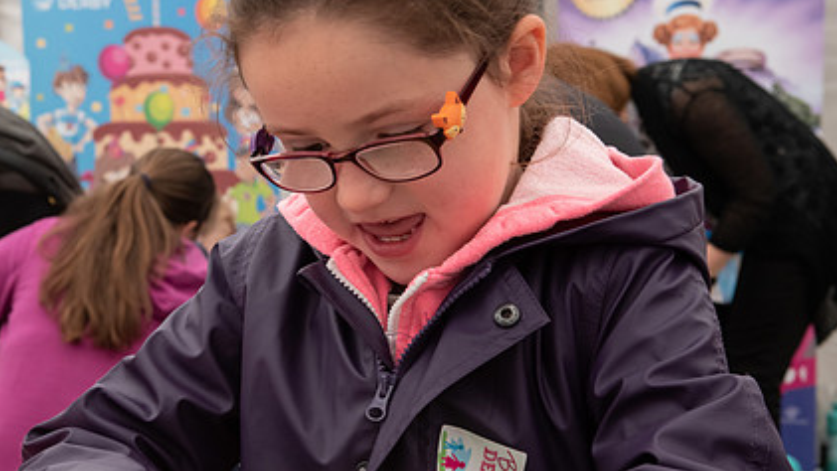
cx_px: 352
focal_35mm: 75
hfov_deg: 28.2
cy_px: 333
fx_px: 1665
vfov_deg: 16.1
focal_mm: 52
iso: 1400
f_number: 8
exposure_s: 1/80
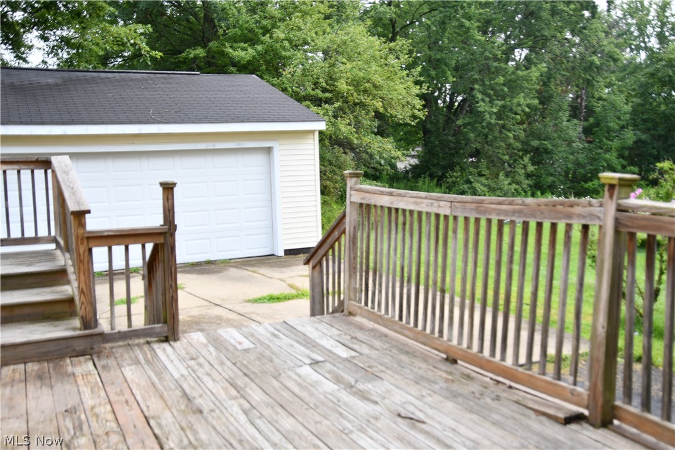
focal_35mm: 34
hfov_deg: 55.8
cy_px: 225
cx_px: 338
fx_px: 637
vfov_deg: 38.9
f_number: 3.5
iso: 250
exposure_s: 1/400
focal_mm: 23
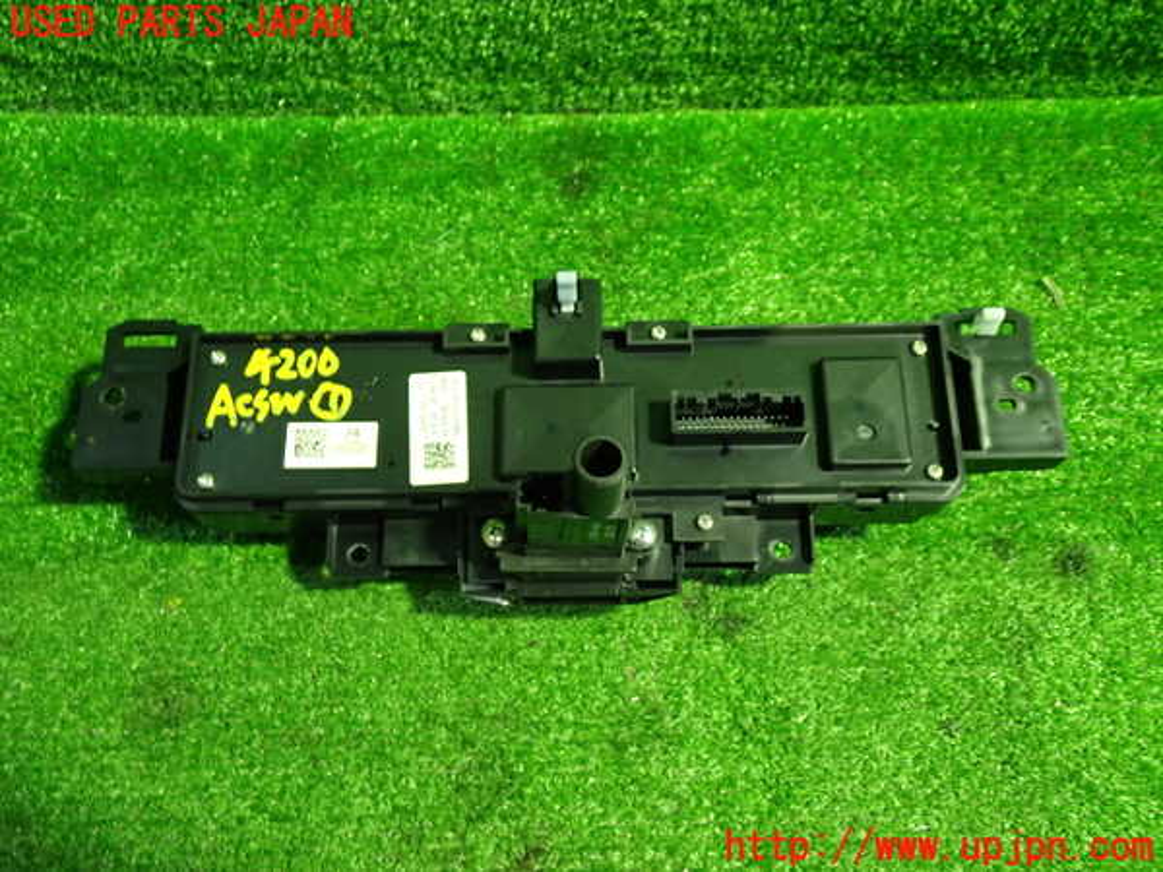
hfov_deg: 51.4
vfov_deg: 39.7
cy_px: 436
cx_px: 582
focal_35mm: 36
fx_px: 1209
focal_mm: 6.37
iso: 500
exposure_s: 1/40
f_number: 2.5
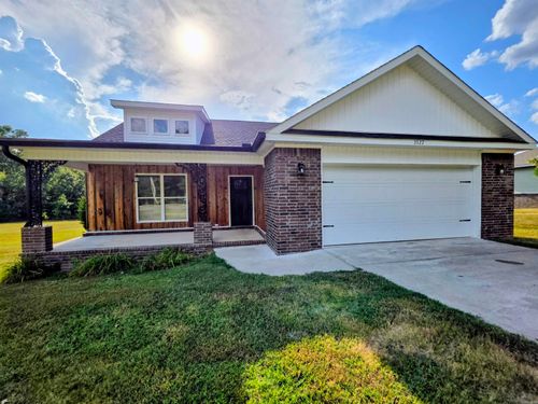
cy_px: 202
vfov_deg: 89.9
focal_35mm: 13
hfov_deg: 106.2
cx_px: 269
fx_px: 202
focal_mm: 2.2
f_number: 1.9
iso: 40
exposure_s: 1/2905
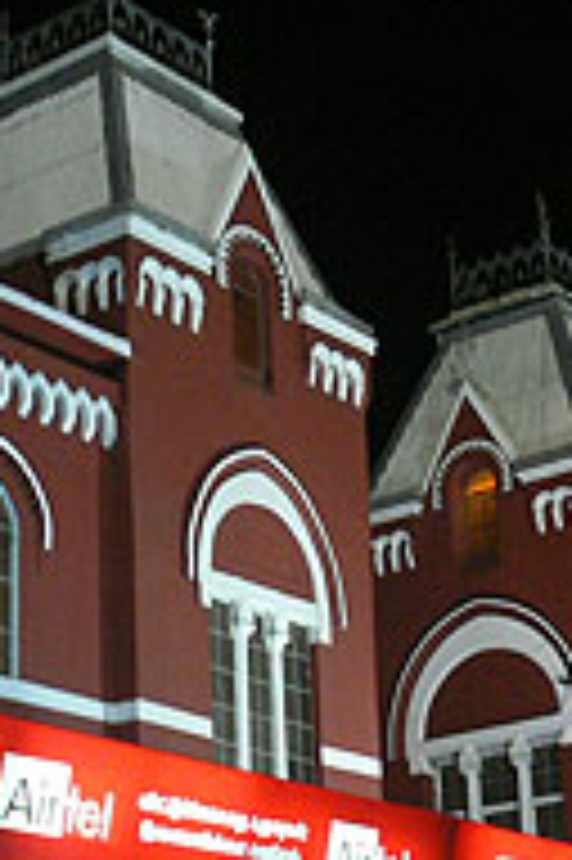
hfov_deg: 15.7
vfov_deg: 23.3
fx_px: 2053
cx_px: 500
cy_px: 693
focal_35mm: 86
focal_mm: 5.8
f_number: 2.8
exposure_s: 1/8
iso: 200
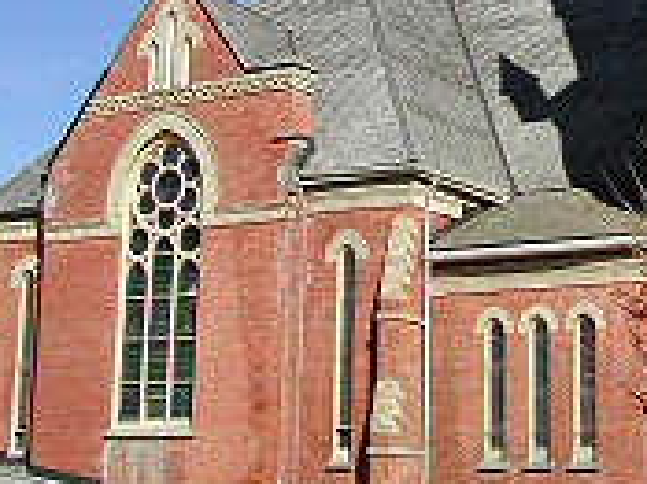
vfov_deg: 16.3
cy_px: 41
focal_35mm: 89
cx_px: 549
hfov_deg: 21.6
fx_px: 1662
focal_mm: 8
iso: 100
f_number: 7.6
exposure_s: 1/269
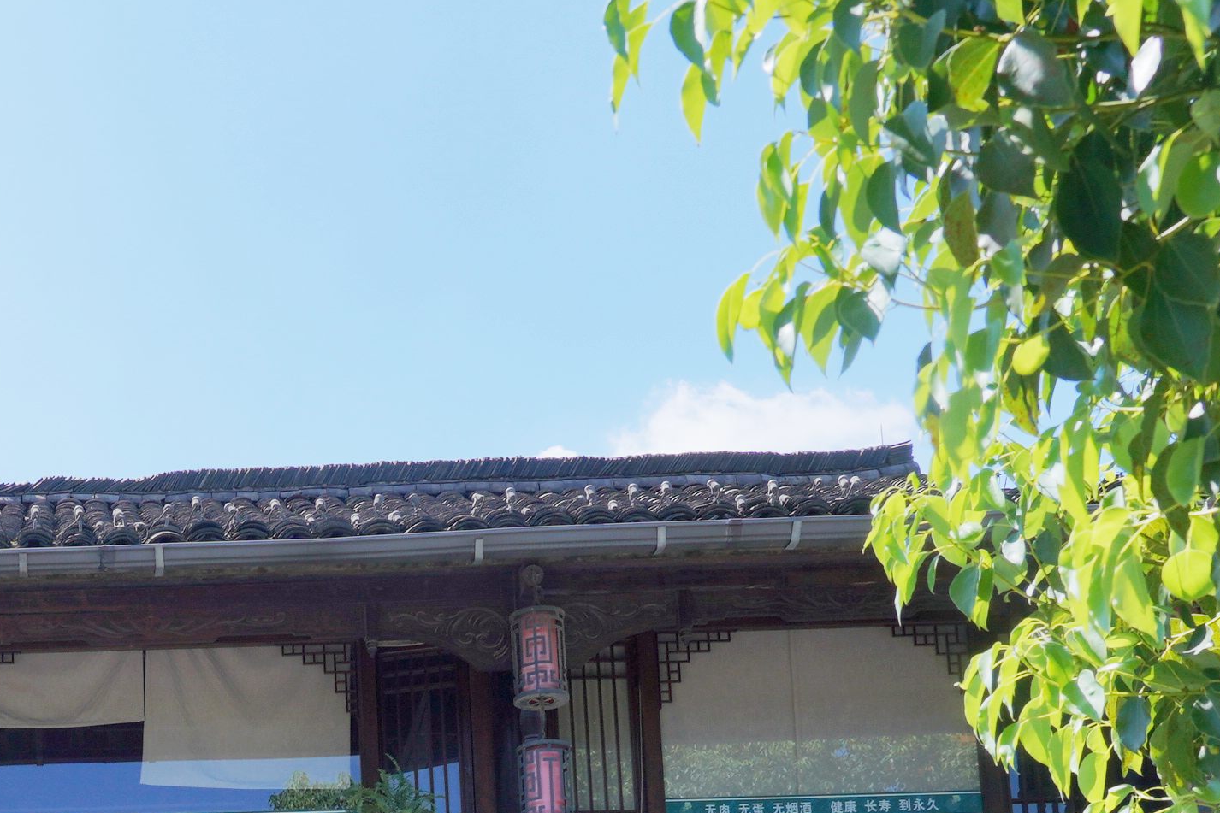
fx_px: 2338
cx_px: -40
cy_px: 1086
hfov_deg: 27.3
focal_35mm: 69
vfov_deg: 18.3
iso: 100
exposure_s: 1/250
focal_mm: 25
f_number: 9
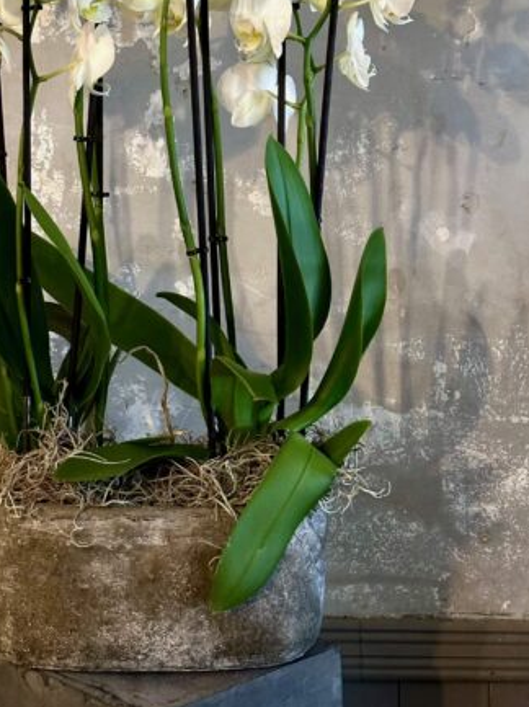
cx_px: 165
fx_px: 1510
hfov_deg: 19.8
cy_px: 190
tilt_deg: -2.9
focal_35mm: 74
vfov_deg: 26.1
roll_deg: -1.5
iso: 500
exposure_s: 1/33
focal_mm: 6.86
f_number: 1.78
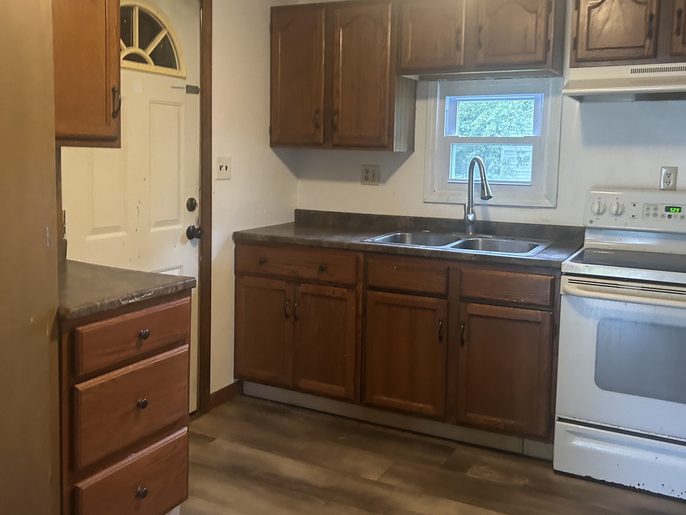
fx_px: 674
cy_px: 215
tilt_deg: -4.7
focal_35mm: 34
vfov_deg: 41.7
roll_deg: -0.4
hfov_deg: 53.9
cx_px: 352
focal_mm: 5.7
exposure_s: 1/40
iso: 400
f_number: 1.5
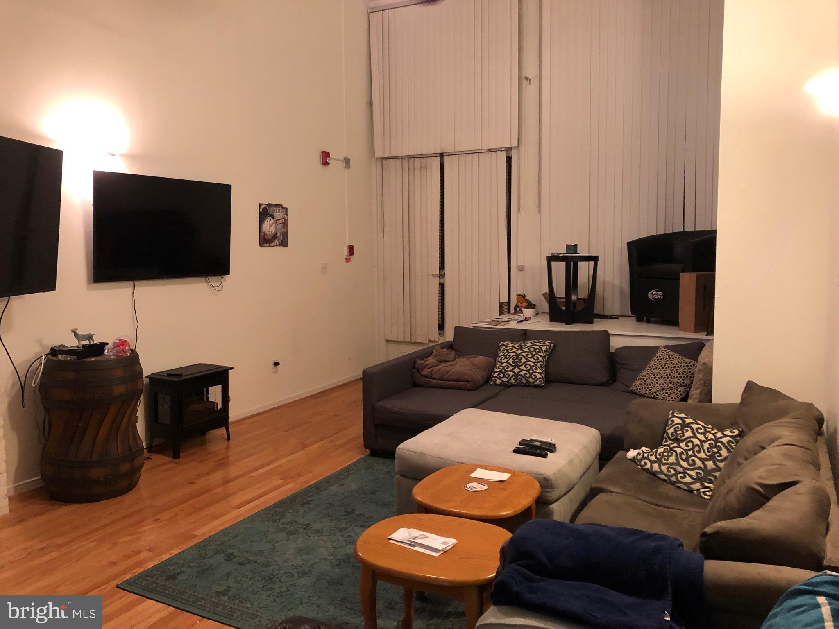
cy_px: 314
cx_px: 420
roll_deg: +0.4
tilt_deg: -5.1
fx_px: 679
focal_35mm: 28
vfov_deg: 49.7
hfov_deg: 63.4
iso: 80
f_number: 1.8
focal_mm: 3.99
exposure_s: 1/6
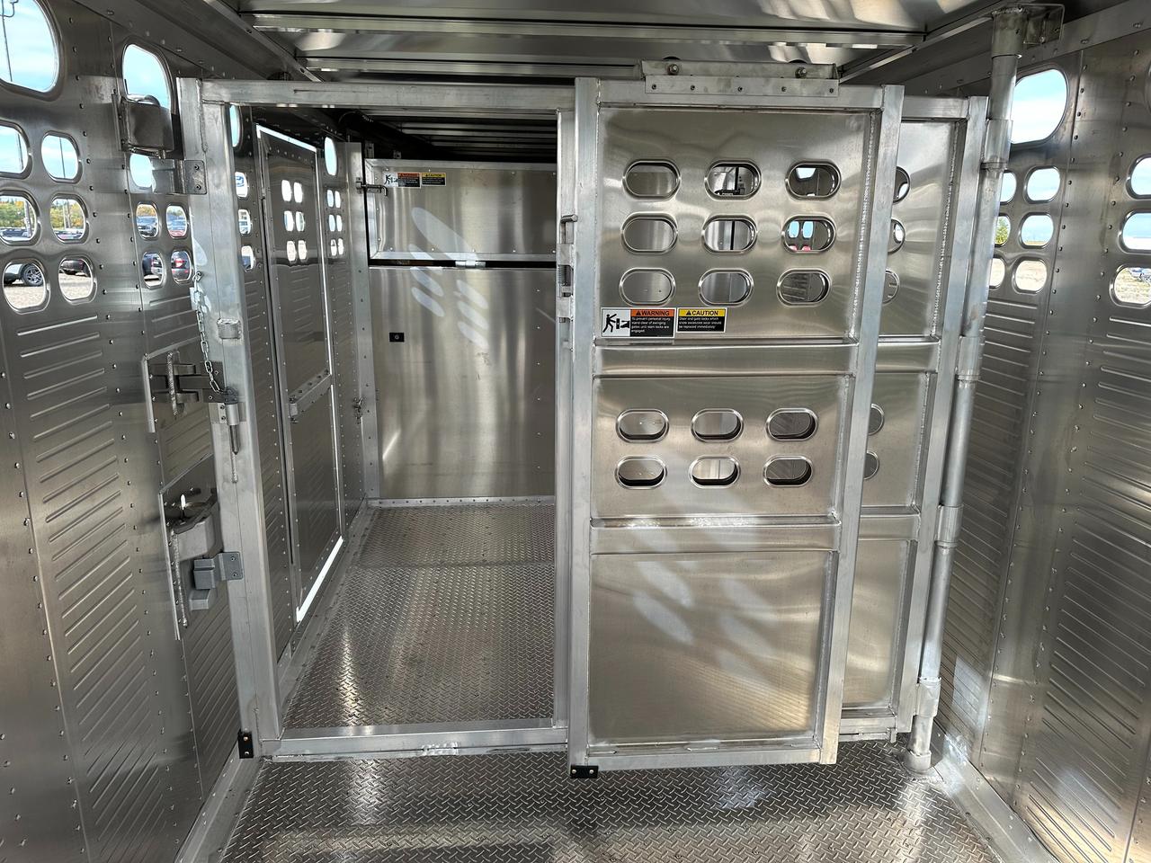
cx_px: 576
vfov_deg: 56.8
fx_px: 798
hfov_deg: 71.6
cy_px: 432
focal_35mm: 24
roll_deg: -0.6
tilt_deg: -13.6
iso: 80
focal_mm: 6.86
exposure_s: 1/426
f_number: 1.78
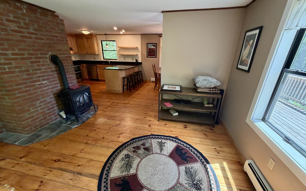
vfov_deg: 74.6
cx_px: 154
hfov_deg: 101.5
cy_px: 104
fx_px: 125
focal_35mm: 15
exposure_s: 1/60
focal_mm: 2.22
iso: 200
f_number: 2.2
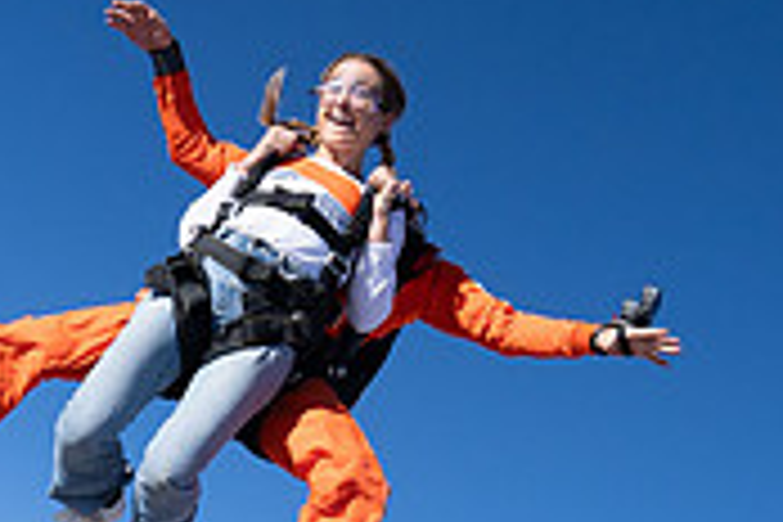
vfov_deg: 16.7
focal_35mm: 80
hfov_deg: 25.3
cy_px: 515
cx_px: 328
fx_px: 1740
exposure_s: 1/2000
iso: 800
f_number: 9
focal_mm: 24
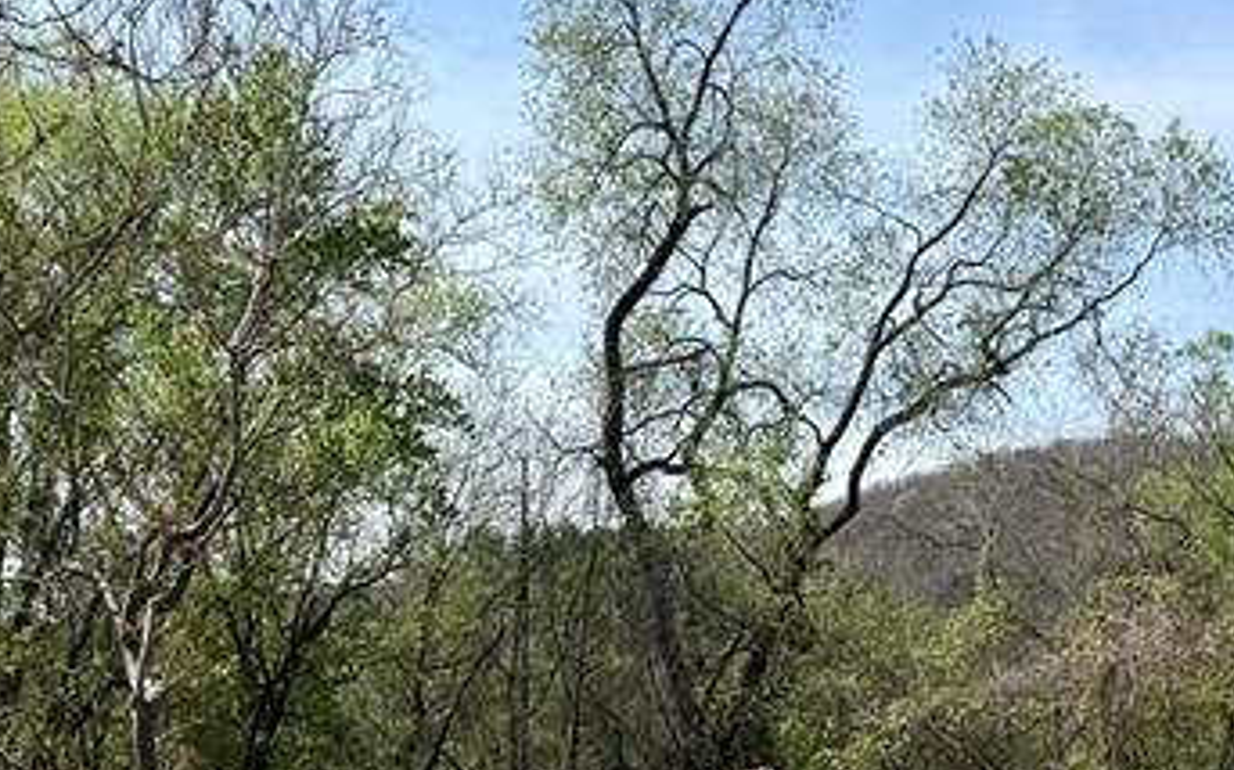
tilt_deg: -5.7
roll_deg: +1.0
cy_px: 1022
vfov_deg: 16.2
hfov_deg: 27.1
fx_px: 2555
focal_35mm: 76
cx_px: 691
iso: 80
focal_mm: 6.76
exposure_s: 1/3584
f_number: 1.78
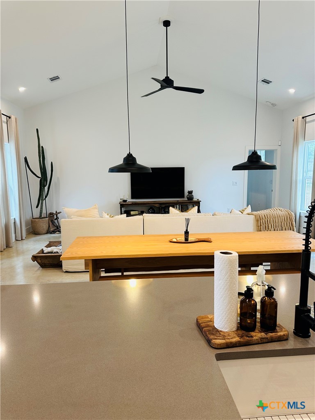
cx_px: 158
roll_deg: +1.8
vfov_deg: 71.6
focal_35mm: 24
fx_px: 291
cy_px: 210
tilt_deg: -4.6
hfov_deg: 56.8
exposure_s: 1/120
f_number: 1.78
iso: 160
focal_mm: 6.86
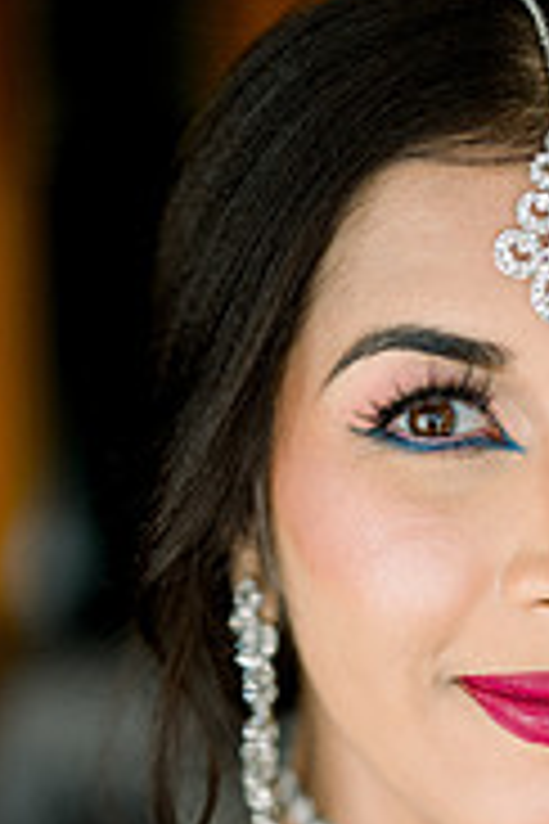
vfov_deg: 16.3
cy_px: 838
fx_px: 2813
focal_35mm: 123
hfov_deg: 11.1
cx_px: 486
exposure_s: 1/160
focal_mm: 50
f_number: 1.4
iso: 320
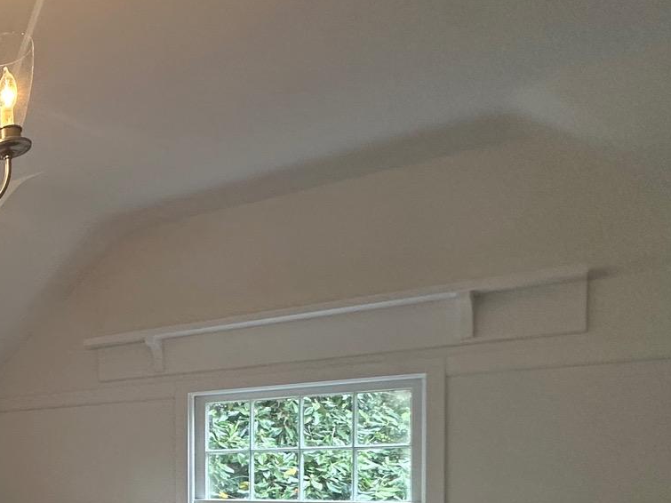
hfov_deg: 33.7
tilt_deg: -0.8
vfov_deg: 34.6
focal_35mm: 38
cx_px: -222
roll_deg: +0.7
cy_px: 492
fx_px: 736
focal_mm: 2.22
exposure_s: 1/120
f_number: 2.2
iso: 200
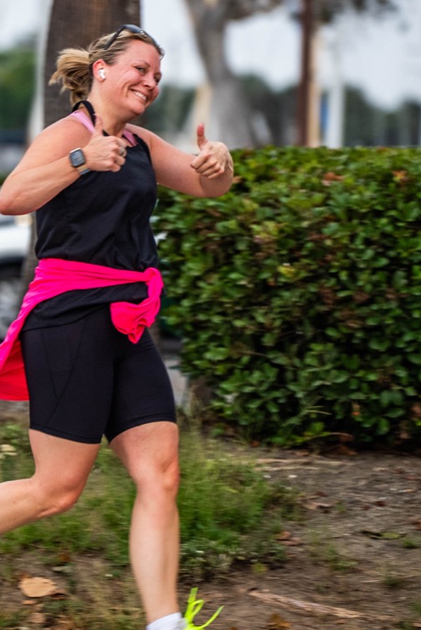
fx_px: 5660
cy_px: 245
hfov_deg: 4.3
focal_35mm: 323
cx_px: 42
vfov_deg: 6.4
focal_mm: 150
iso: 800
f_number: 2.8
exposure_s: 1/200
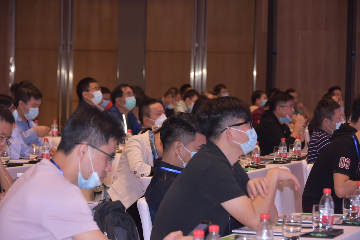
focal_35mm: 142
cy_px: 120
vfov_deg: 9.6
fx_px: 1425
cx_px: 180
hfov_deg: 14.4
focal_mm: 95
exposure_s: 1/60
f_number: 5.3
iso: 800
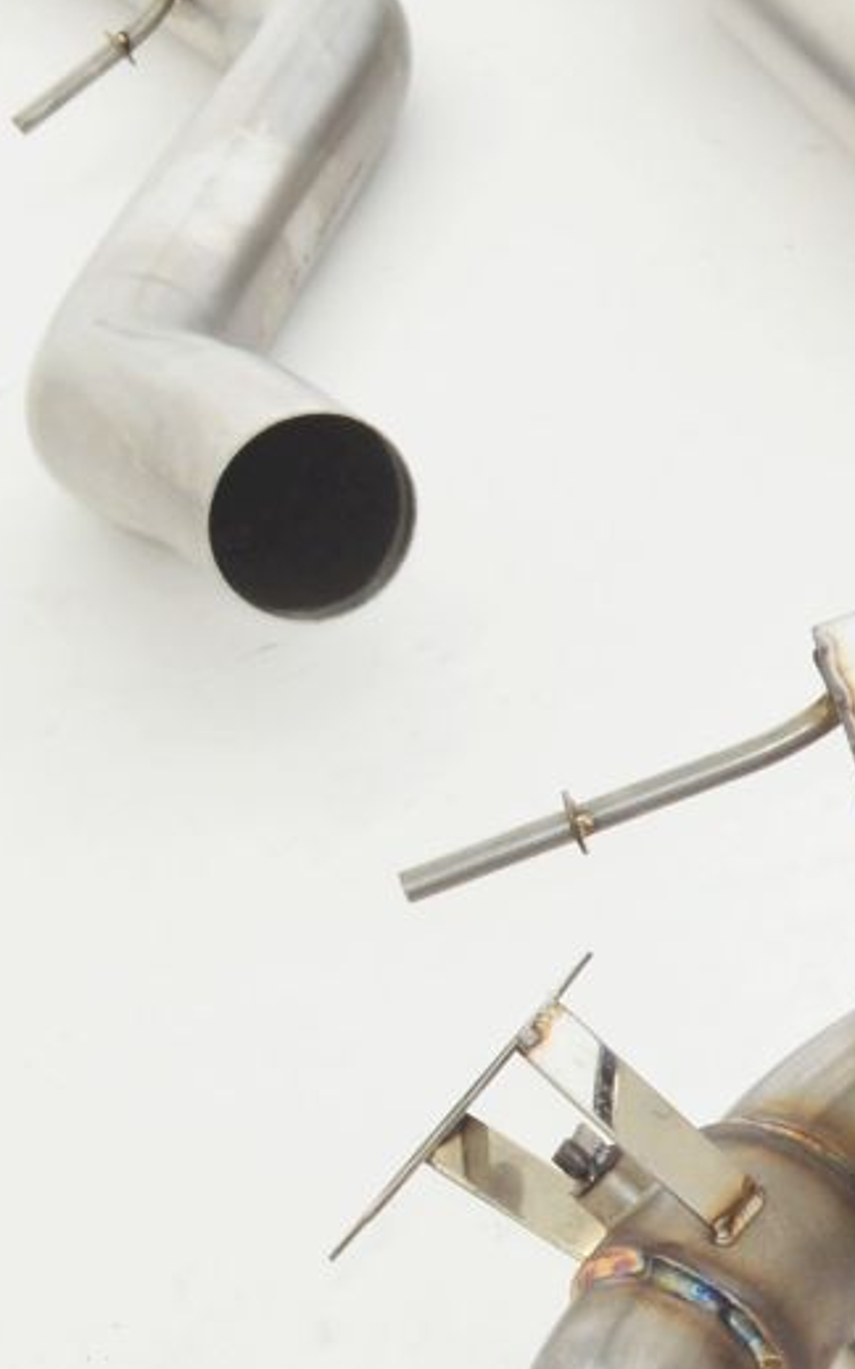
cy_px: 832
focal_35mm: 181
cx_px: 1903
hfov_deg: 6.9
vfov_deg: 11.6
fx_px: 6754
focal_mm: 32
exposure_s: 1/200
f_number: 10
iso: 200
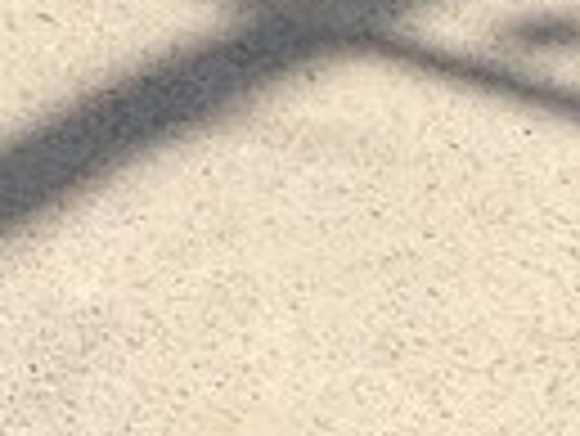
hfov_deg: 11.6
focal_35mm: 148
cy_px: -537
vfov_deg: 9.2
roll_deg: -1.0
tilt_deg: -15.6
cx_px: -679
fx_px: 2482
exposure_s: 1/1786
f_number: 2.2
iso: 32
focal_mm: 4.15
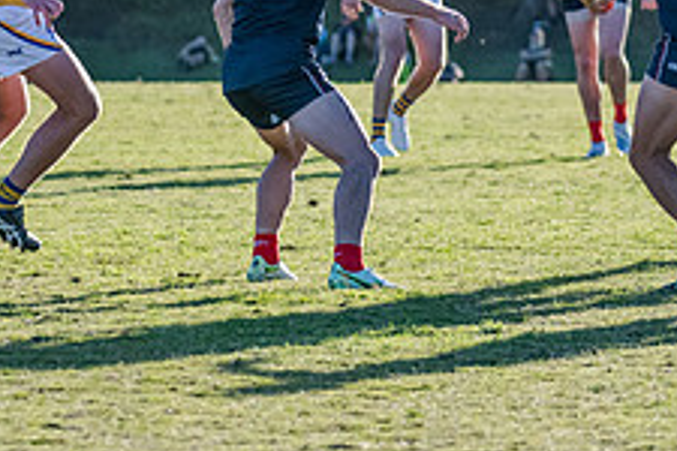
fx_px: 8556
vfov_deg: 3.0
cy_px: -79
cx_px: 792
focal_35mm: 455
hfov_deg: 4.5
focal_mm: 170
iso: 1000
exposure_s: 1/2000
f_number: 6.3
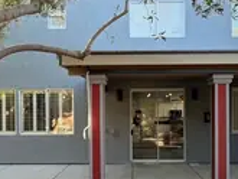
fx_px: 234
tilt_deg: -1.4
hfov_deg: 53.8
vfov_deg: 41.4
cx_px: 131
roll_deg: +1.0
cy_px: 117
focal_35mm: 34
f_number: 2.2
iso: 64
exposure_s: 1/121
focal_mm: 2.22
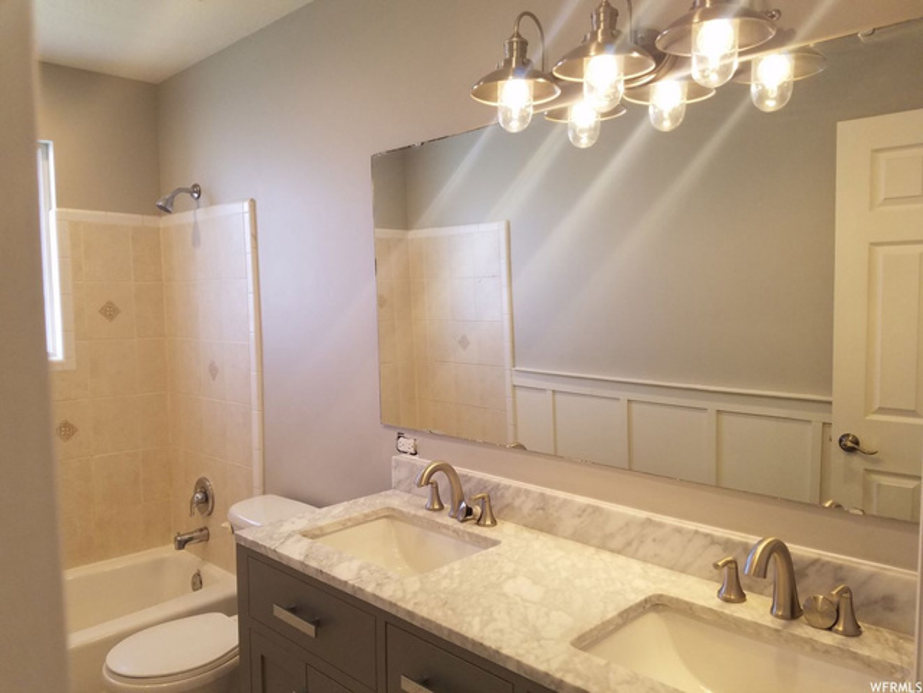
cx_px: 462
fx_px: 693
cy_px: 346
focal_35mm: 26
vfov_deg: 53.1
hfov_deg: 67.3
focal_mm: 4.2
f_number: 1.7
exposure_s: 1/120
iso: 100
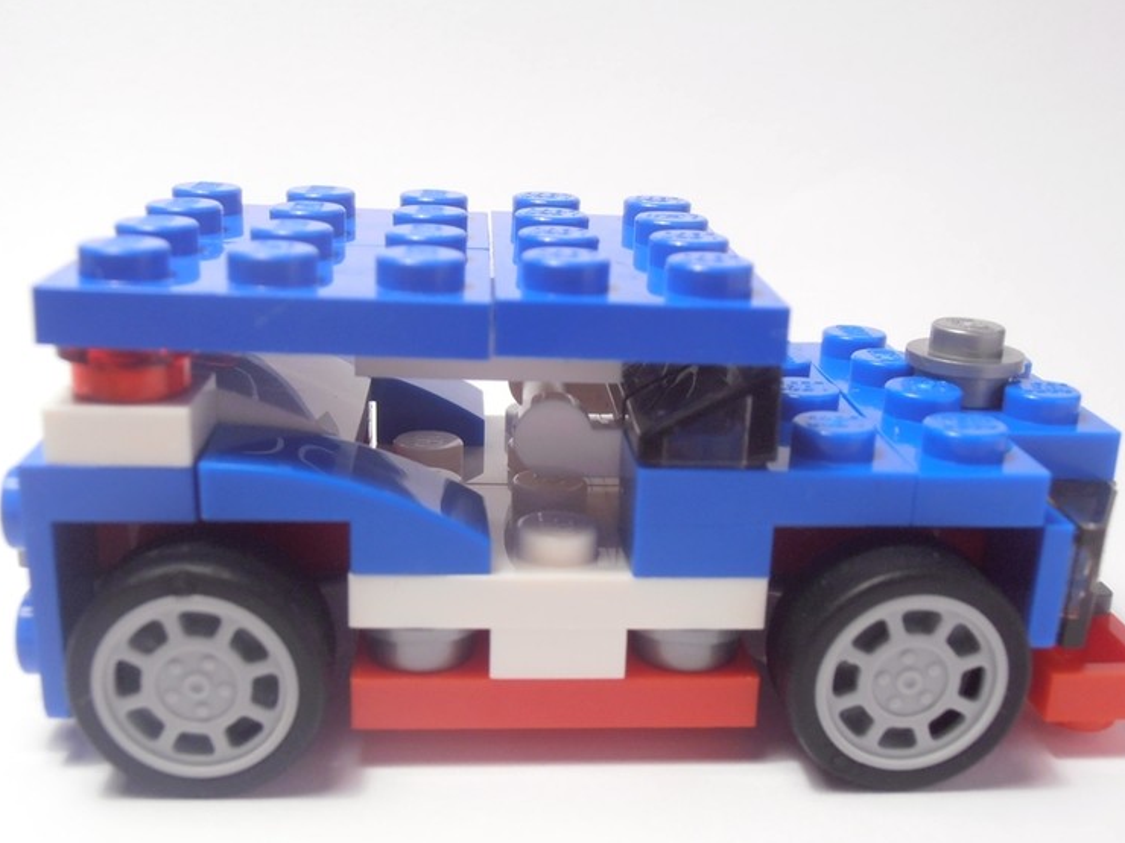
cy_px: 487
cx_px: 559
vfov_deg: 32.1
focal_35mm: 45
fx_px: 1462
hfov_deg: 42.1
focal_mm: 6.61
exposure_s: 1/40
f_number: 3.9
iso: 100
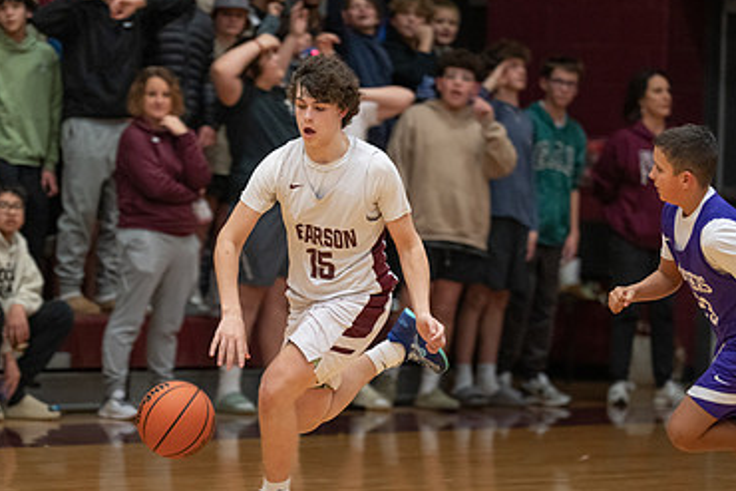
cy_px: 286
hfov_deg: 6.8
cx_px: 278
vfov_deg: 4.6
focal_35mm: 302
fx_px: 6176
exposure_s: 1/500
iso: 1600
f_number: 2.8
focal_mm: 180
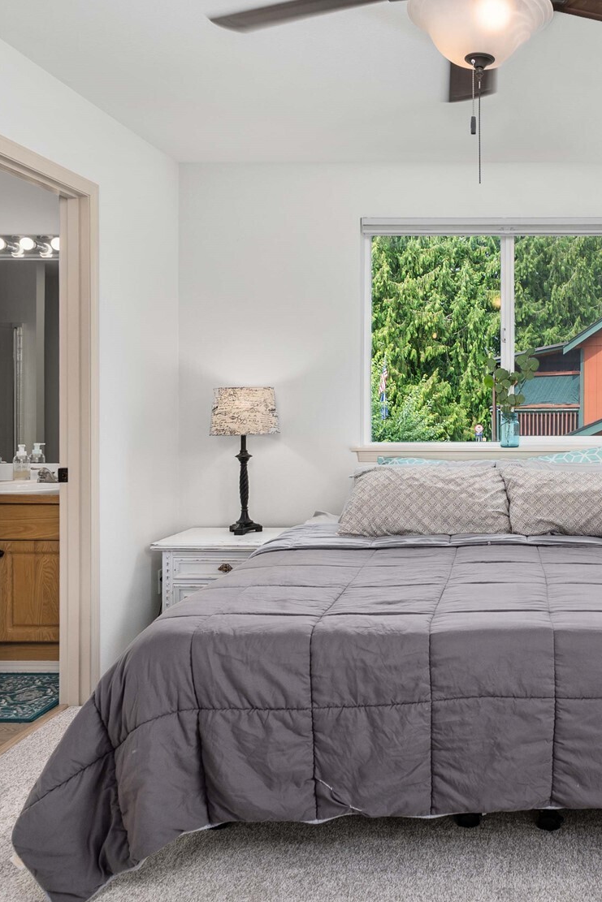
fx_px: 727
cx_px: 491
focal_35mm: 29
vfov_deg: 63.6
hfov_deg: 42.7
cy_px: 446
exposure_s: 1/30
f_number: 7.1
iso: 1000
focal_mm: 19
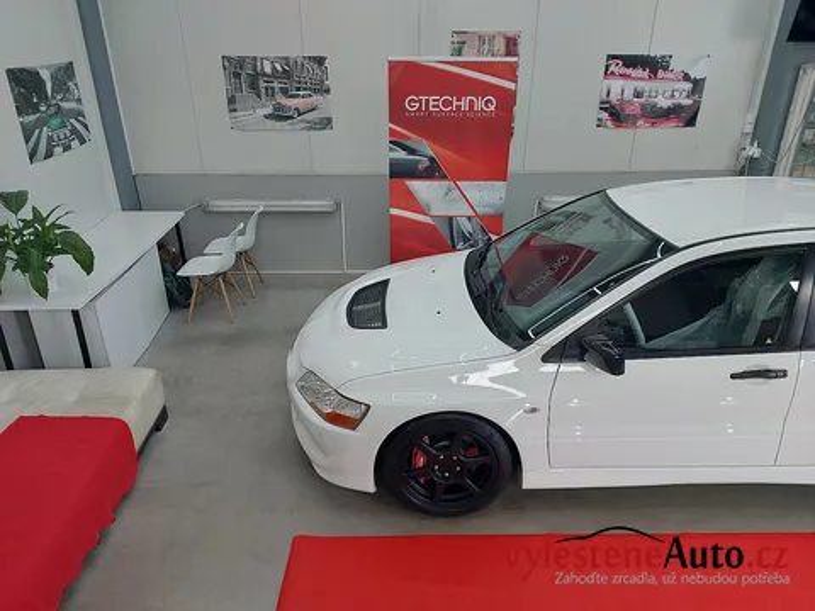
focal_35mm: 24
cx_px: 408
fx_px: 565
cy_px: 306
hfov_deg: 71.6
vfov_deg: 56.8
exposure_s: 1/50
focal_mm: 5.23
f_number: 1.8
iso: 32
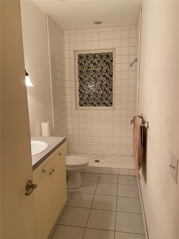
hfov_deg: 53.1
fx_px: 179
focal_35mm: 26
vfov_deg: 67.3
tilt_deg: -9.5
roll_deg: +1.4
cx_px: 90
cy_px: 120
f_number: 1.8
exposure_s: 1/60
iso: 125
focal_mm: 4.25
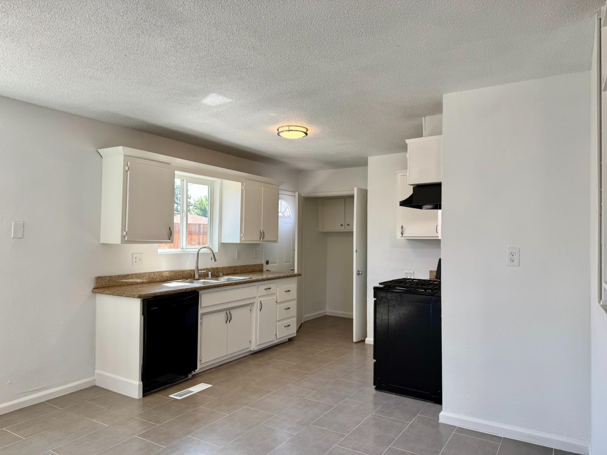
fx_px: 421
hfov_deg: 71.6
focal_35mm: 24
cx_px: 304
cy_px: 228
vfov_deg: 56.8
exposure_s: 1/274
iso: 80
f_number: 1.78
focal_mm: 6.76
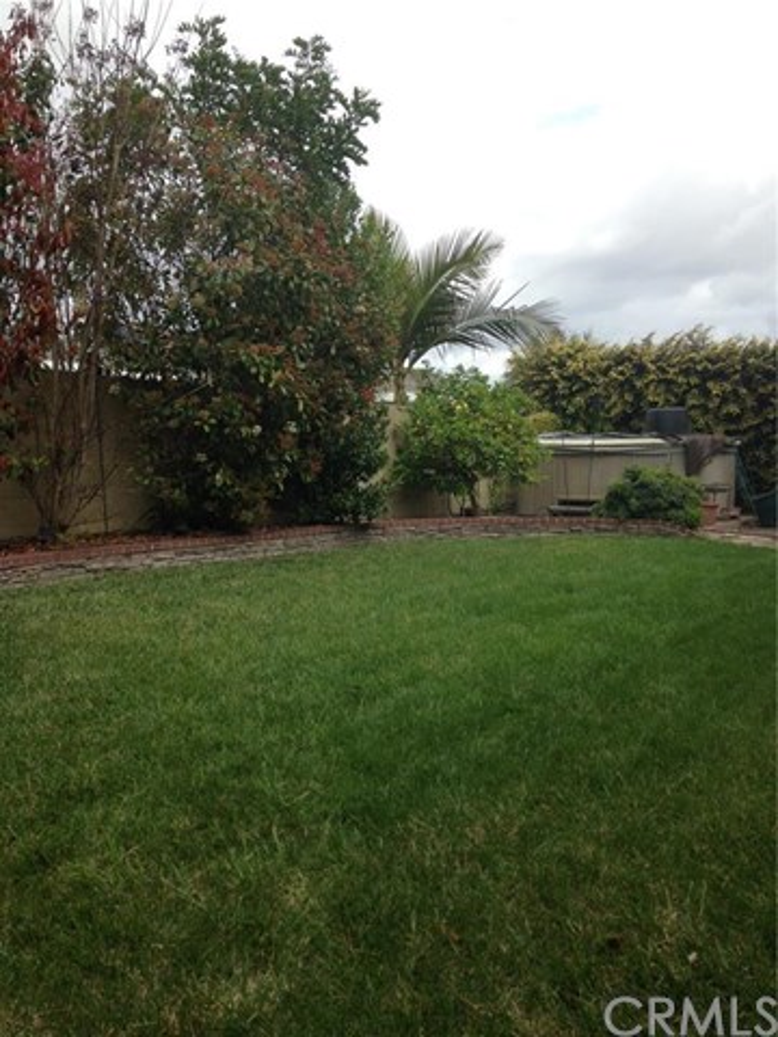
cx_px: 389
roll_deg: -1.4
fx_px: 989
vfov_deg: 55.4
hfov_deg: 42.9
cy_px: 518
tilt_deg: -4.4
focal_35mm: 33
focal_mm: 4.12
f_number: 2.4
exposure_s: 1/1004
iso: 50
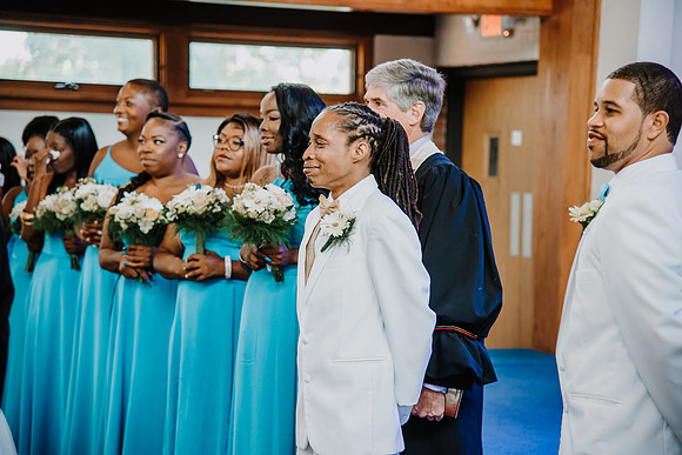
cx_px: 341
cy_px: 228
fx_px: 1895
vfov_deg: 13.7
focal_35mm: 100
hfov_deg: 20.4
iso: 1100
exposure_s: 1/125
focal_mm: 100
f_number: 4
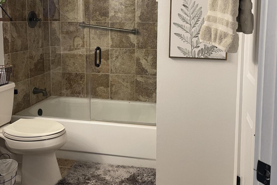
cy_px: 50
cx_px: 140
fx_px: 285
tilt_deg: -5.9
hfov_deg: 51.9
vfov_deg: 35.2
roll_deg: -1.0
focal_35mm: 37
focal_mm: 5.1
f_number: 1.6
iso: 160
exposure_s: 1/60
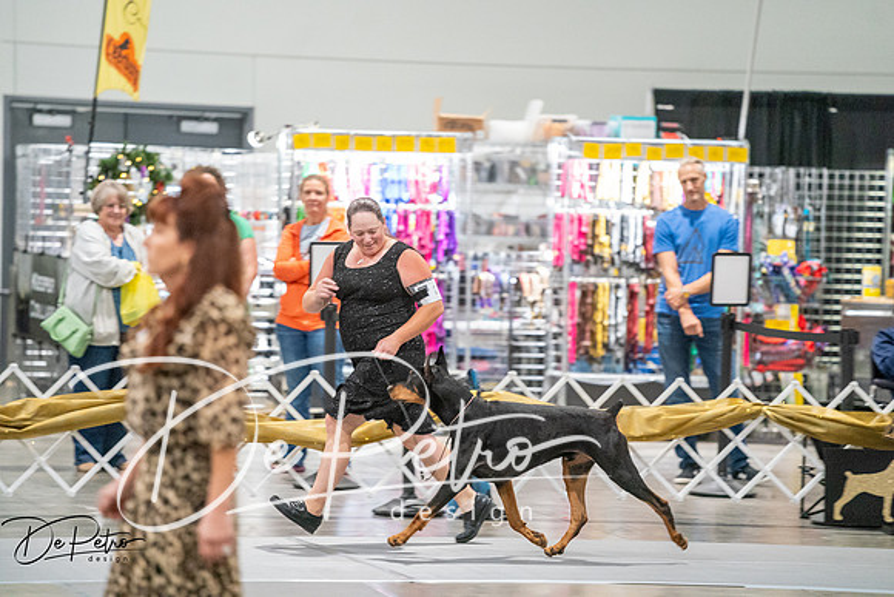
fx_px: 4968
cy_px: 298
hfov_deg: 10.3
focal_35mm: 200
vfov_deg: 6.9
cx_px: 447
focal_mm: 200
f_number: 2.8
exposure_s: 1/250
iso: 6400
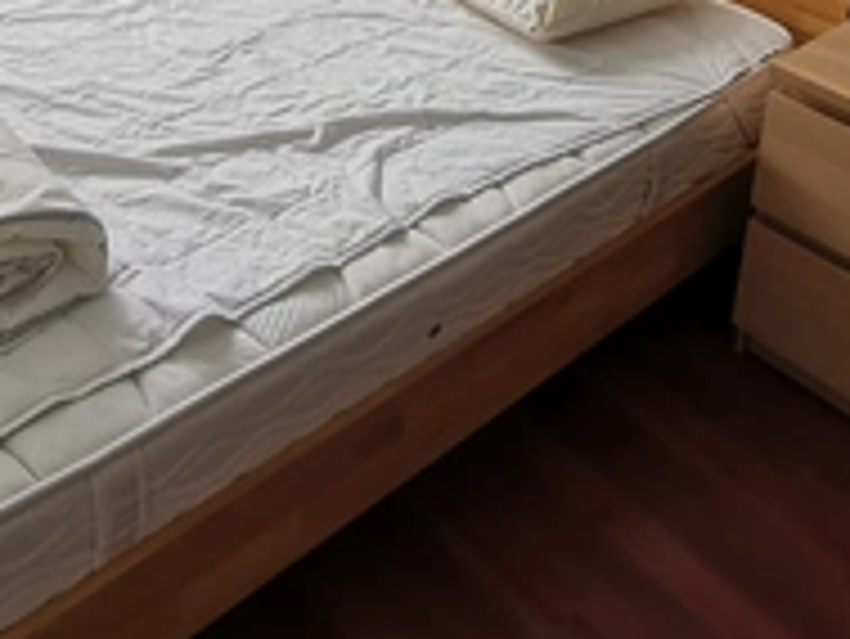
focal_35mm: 48
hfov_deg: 38.7
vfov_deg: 25.8
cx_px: 227
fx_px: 1179
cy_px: -202
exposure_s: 1/100
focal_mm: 2.26
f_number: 2.2
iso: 100
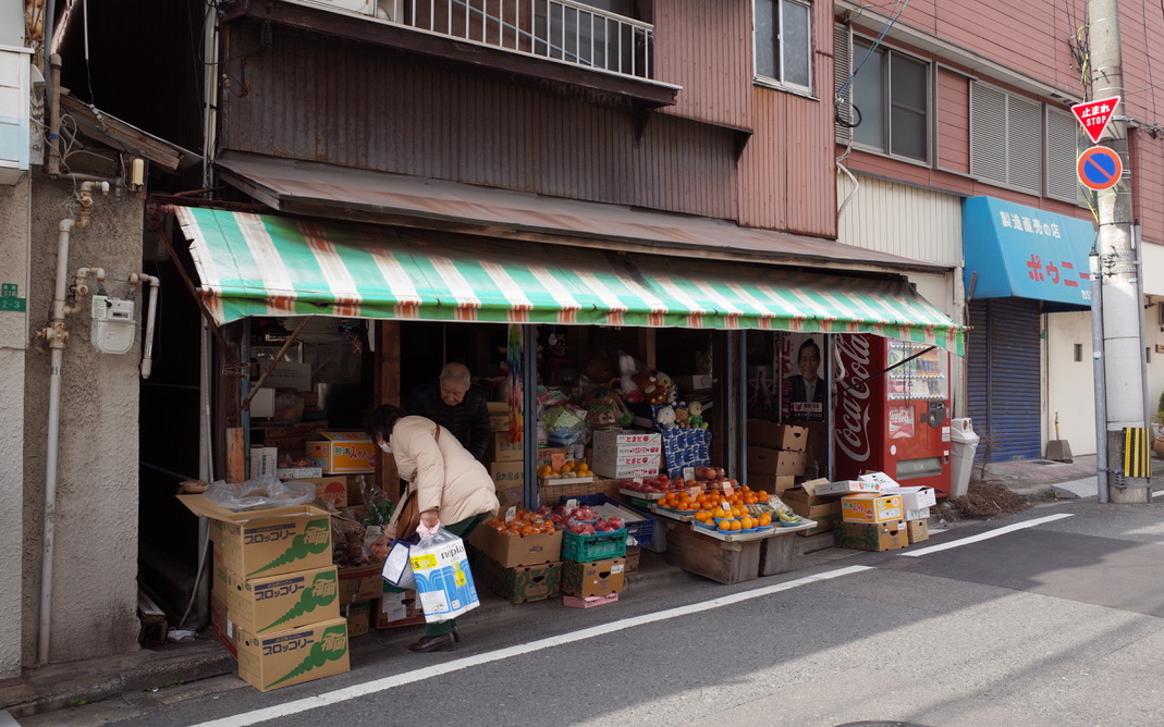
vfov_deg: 43.1
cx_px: 592
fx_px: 920
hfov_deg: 64.6
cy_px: 363
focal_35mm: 29
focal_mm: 18.3
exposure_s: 1/250
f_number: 5.6
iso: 200
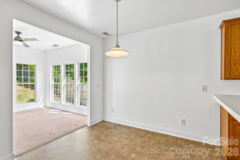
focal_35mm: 18
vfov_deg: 68.9
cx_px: 120
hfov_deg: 91.6
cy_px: 80
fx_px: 117
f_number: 8
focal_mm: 17.5
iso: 100
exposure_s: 1/30
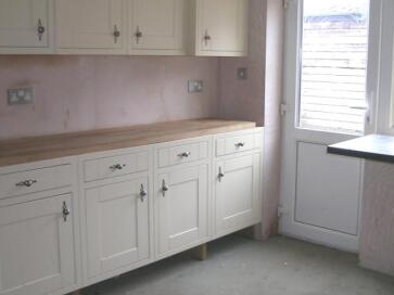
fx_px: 512
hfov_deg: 41.7
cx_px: 256
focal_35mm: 45
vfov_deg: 32.2
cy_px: 142
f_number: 2.8
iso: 50
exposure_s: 1/38.7
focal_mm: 5.8
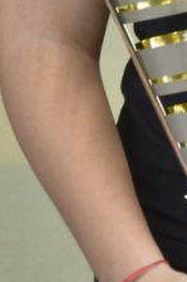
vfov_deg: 4.3
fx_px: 3746
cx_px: 329
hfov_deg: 2.8
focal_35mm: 480
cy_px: -154
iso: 1800
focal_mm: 70
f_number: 5.3
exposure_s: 1/125
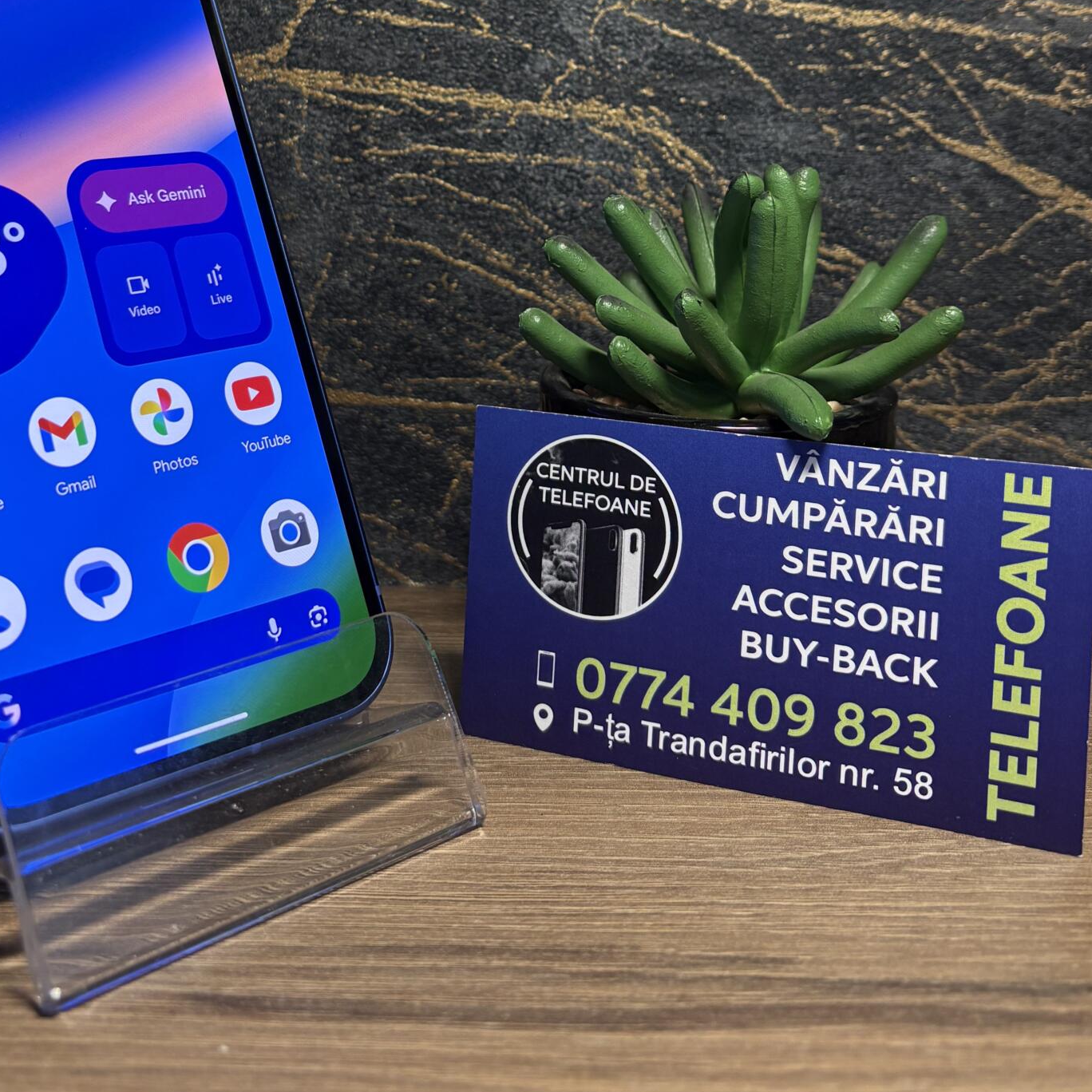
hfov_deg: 38.9
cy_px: 172
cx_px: 417
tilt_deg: -6.7
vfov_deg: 37.3
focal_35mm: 43
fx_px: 1535
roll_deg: -0.2
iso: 125
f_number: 1.6
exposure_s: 1/66
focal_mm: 5.96
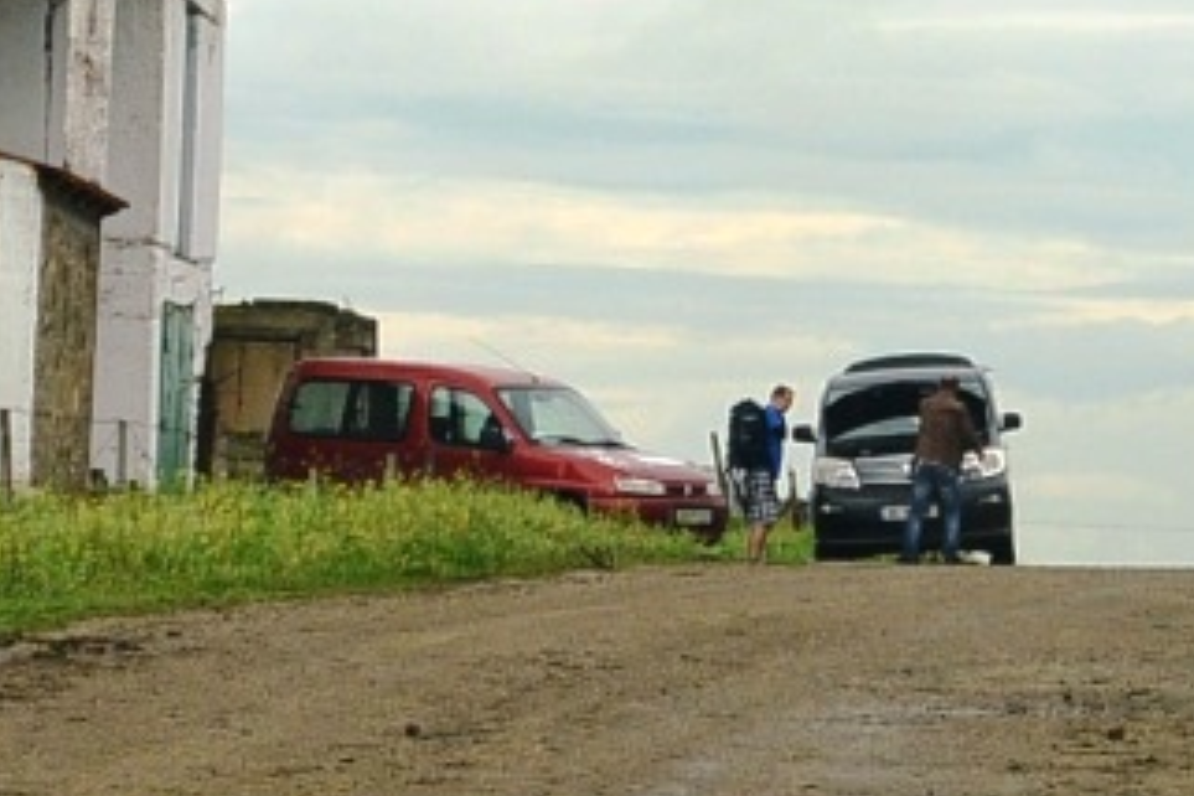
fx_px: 7827
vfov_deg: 5.8
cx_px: 647
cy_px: -314
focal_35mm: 236
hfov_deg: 8.7
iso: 110
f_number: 5.6
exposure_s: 1/250
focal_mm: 27.5
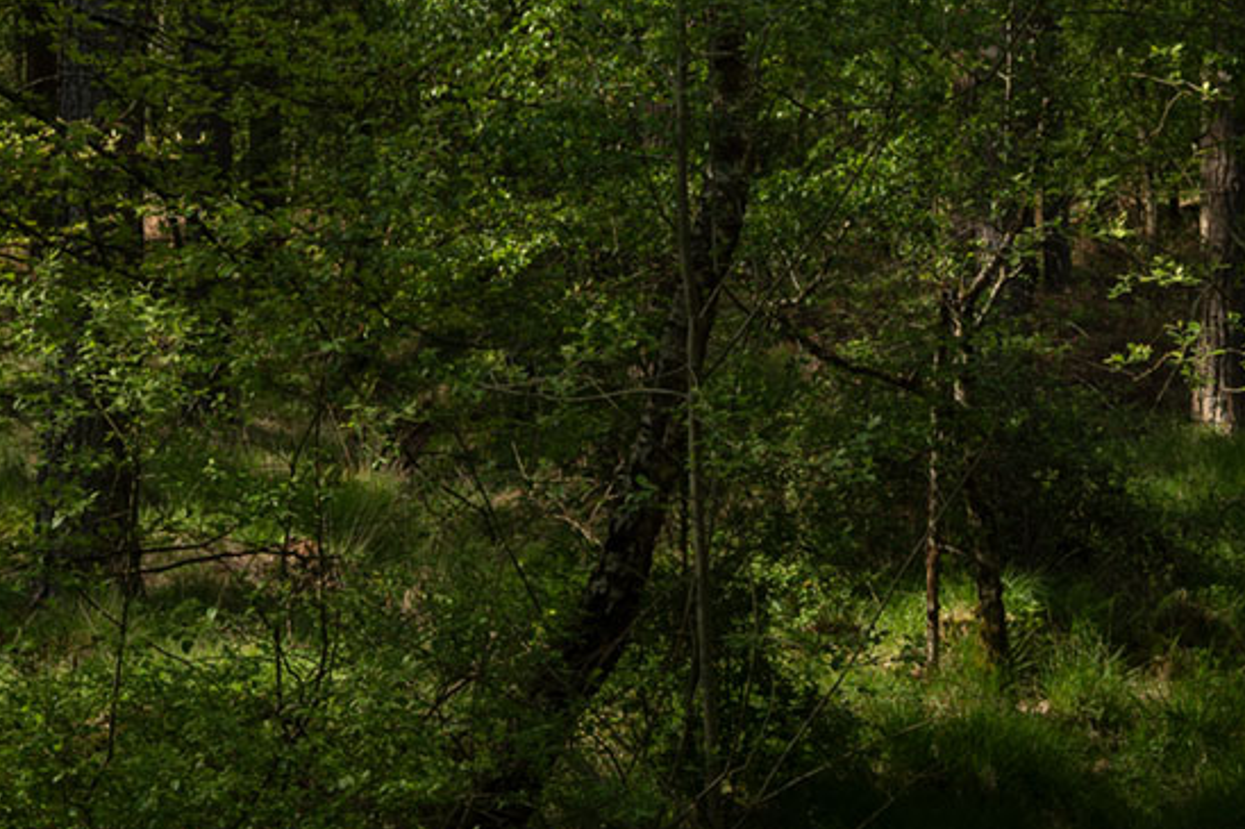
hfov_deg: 17.7
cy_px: 209
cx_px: 918
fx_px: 3976
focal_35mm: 115
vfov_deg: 11.9
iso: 100
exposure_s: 1/200
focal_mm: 35
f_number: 5.6
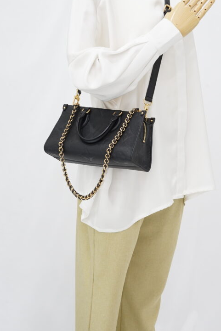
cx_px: 118
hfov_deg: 19.2
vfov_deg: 28.4
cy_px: 130
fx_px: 653
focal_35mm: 71
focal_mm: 50
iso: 640
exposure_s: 1/2.5
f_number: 10
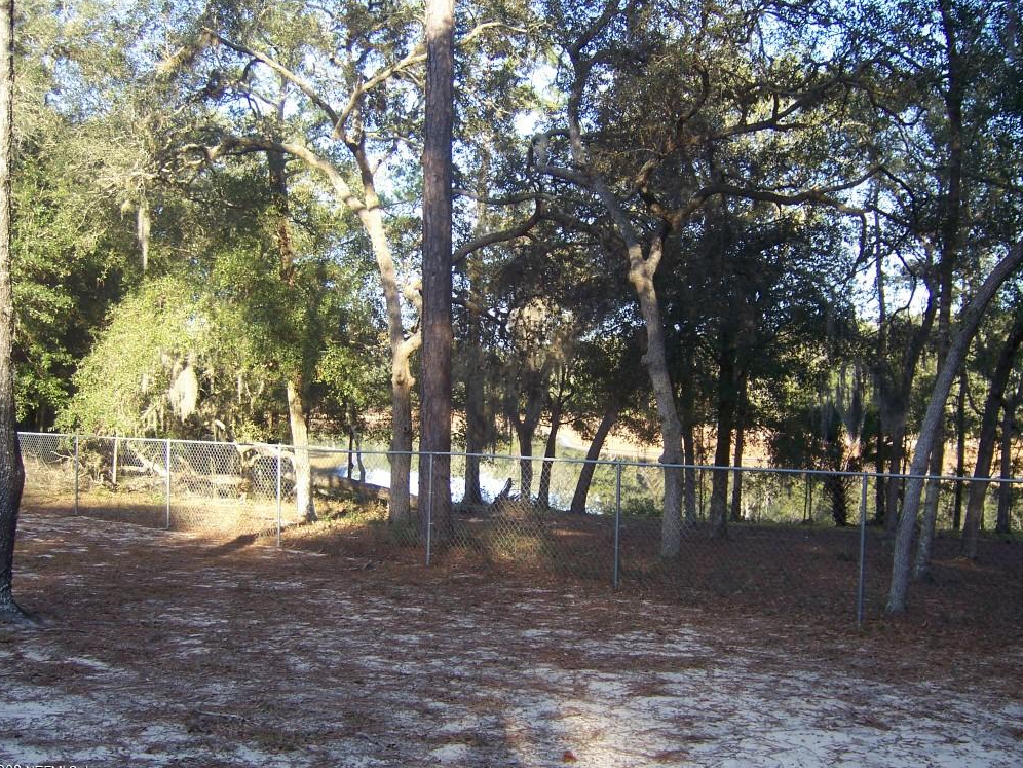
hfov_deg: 50.1
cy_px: 390
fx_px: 1093
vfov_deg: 38.7
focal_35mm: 37
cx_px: 499
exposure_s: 1/160
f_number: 2.8
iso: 80
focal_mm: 6.2
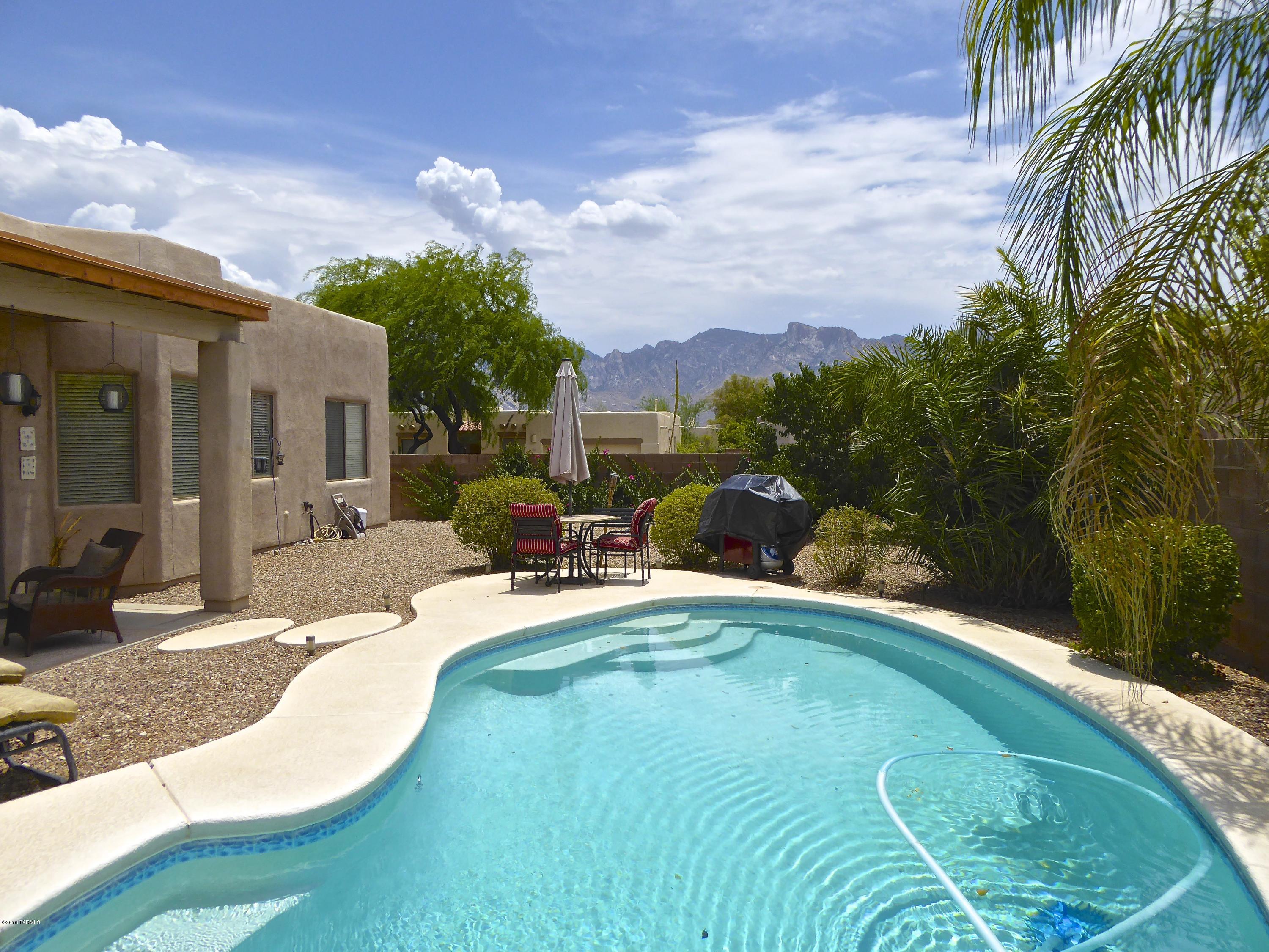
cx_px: 634
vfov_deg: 54.9
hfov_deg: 69.4
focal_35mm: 25
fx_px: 916
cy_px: 476
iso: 100
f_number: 3.5
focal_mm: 4.3
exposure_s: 1/1600
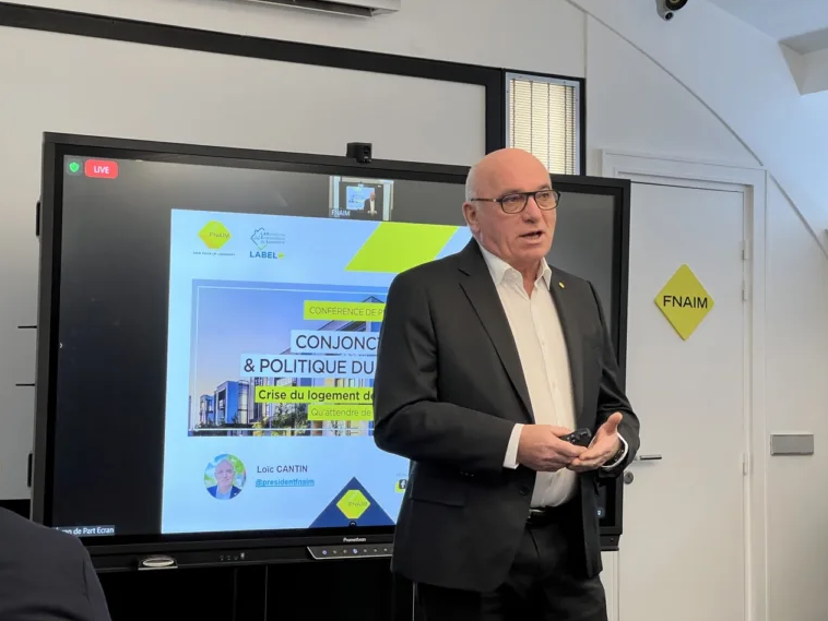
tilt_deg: +3.8
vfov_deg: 18.9
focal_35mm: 78
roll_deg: -0.6
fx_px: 1866
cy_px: 311
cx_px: 418
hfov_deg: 25.0
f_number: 2.8
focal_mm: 9
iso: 160
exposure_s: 1/50
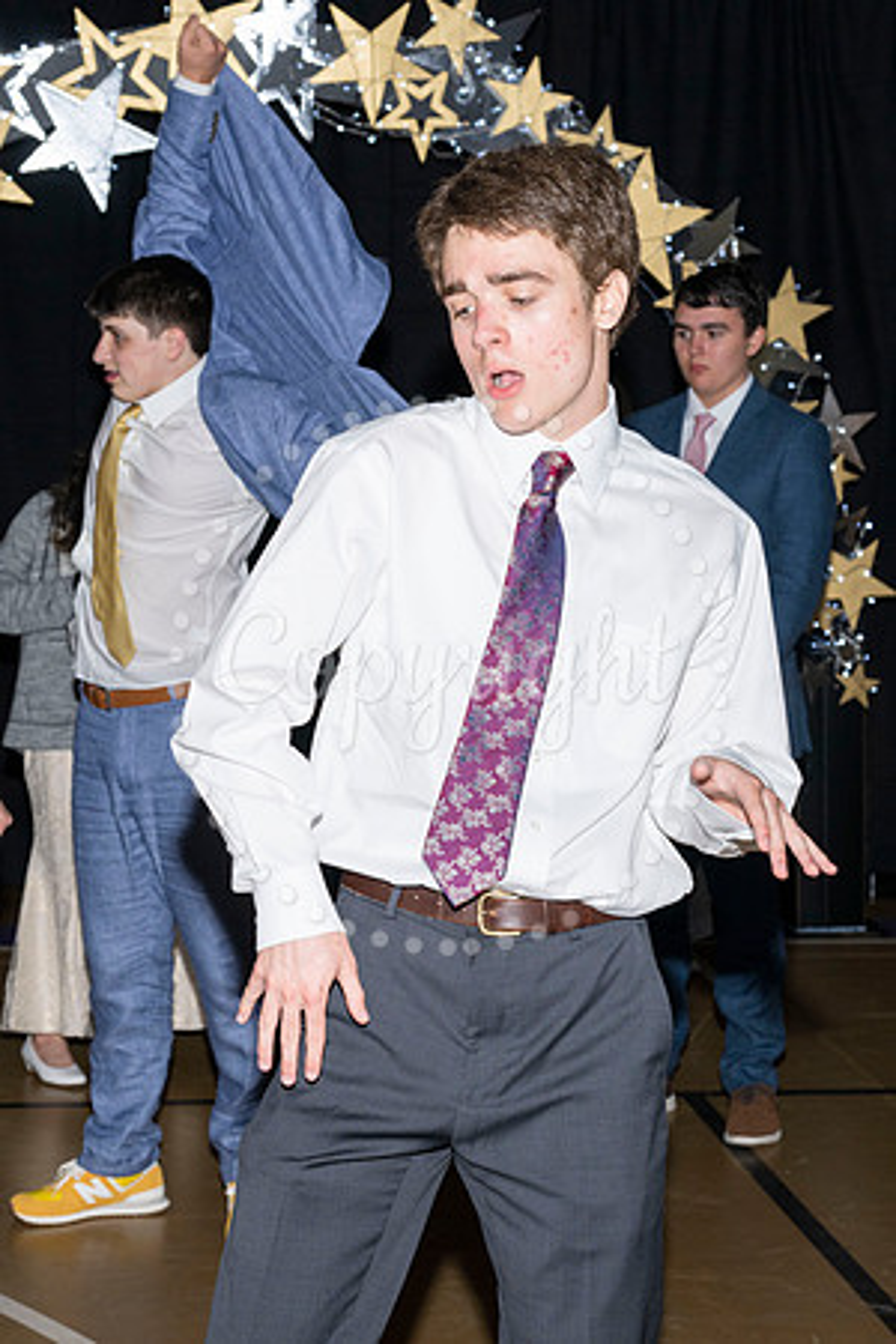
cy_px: 672
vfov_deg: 28.1
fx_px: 2688
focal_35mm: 72
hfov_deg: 18.9
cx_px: 339
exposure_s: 1/100
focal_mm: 48
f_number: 5.6
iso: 320
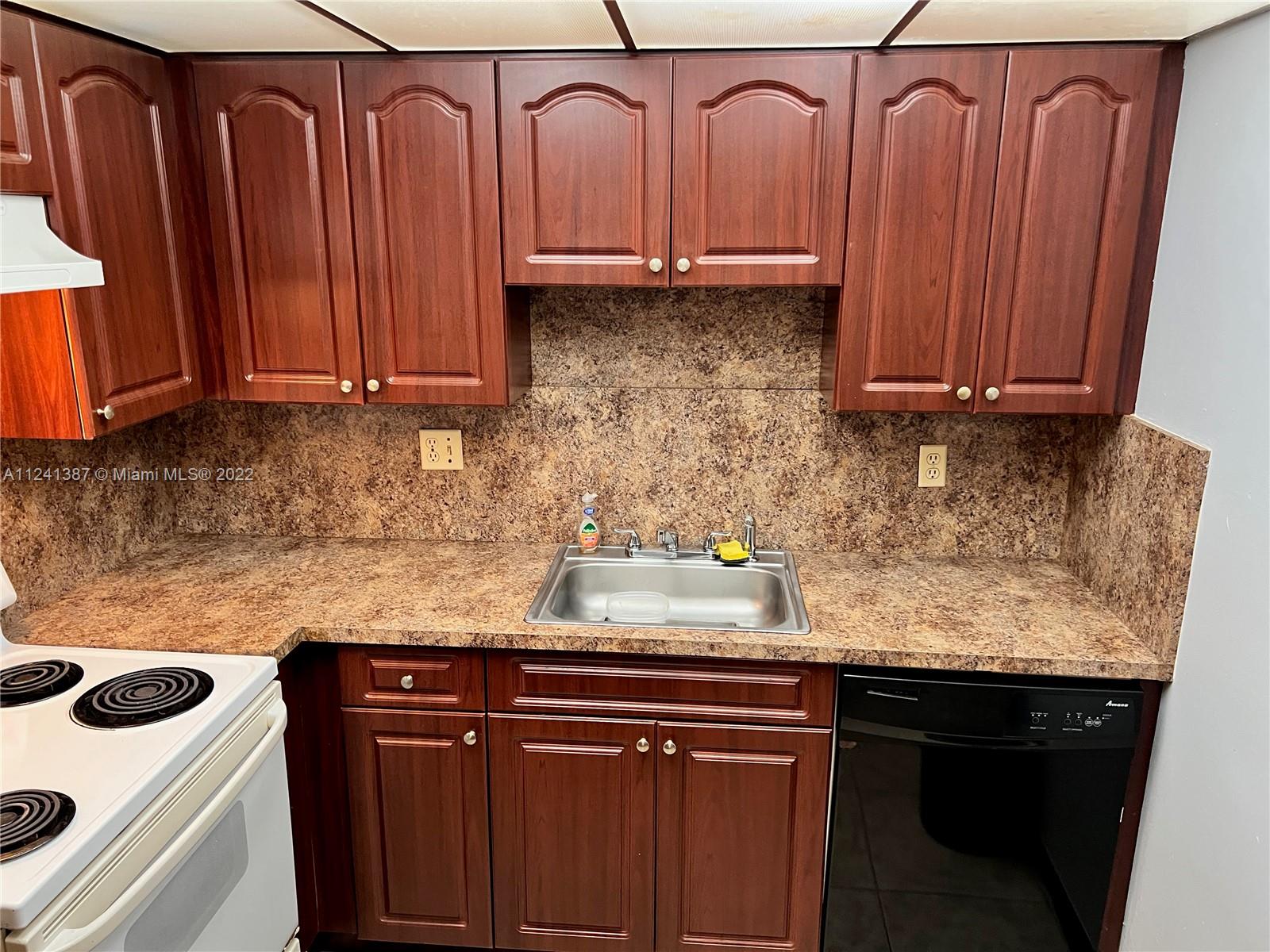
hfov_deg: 67.3
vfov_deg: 53.1
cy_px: 476
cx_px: 635
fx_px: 954
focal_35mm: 26
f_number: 1.5
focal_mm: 5.7
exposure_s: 1/60
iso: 250
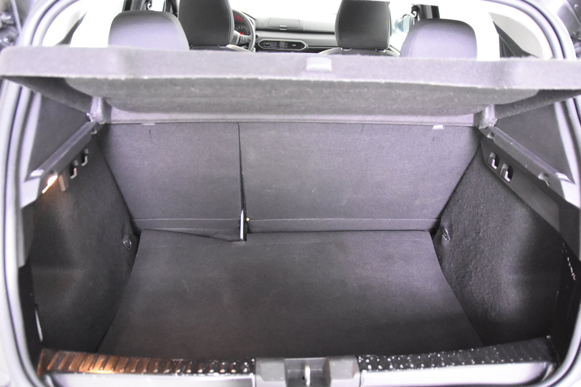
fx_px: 411
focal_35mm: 26
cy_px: 194
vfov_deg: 50.4
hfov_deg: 70.4
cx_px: 290
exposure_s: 1/25
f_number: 2.8
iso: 7200
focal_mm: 17
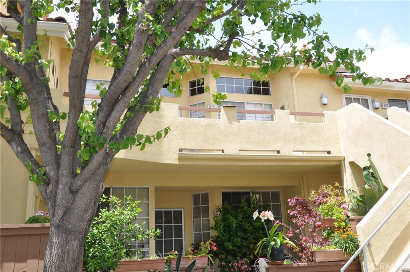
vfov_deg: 39.9
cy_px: 136
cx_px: 205
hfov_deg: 57.3
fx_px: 375
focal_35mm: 33
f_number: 9
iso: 200
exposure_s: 1/200
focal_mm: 22
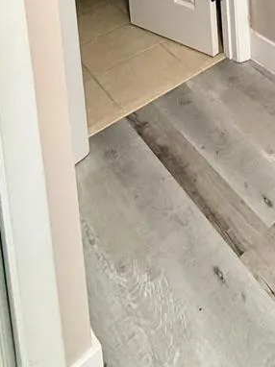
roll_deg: +0.5
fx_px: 467
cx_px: 369
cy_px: -194
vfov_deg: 27.7
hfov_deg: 26.9
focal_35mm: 44
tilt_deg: -6.1
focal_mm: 2.22
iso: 250
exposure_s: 1/60
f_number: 2.2
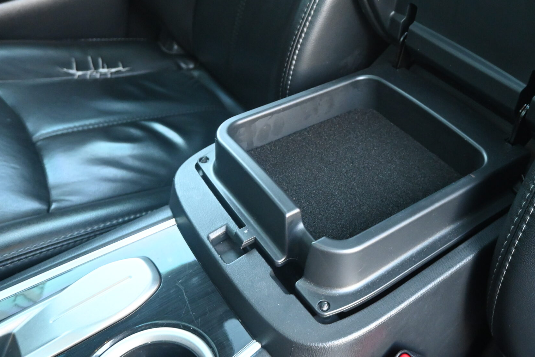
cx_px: 342
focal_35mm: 37
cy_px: 119
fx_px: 550
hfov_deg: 51.2
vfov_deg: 35.6
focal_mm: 16
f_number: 3.5
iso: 2800
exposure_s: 1/25
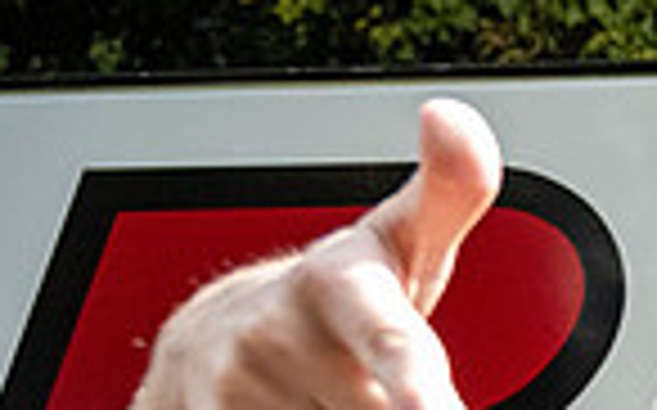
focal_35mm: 97
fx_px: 1735
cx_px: 1251
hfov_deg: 16.9
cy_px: 759
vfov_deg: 12.2
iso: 2500
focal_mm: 24
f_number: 4
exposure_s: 1/3200
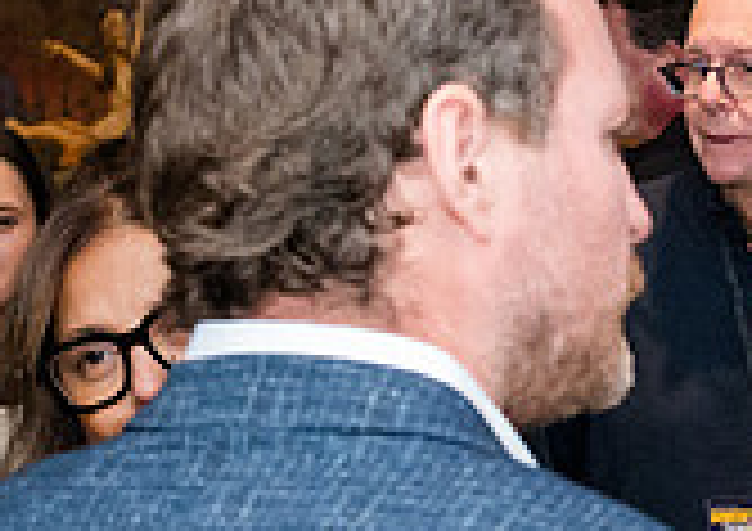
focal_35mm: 186
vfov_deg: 7.7
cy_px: 243
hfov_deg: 10.4
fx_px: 3958
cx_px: 1237
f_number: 5
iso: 6400
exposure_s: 1/400
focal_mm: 41
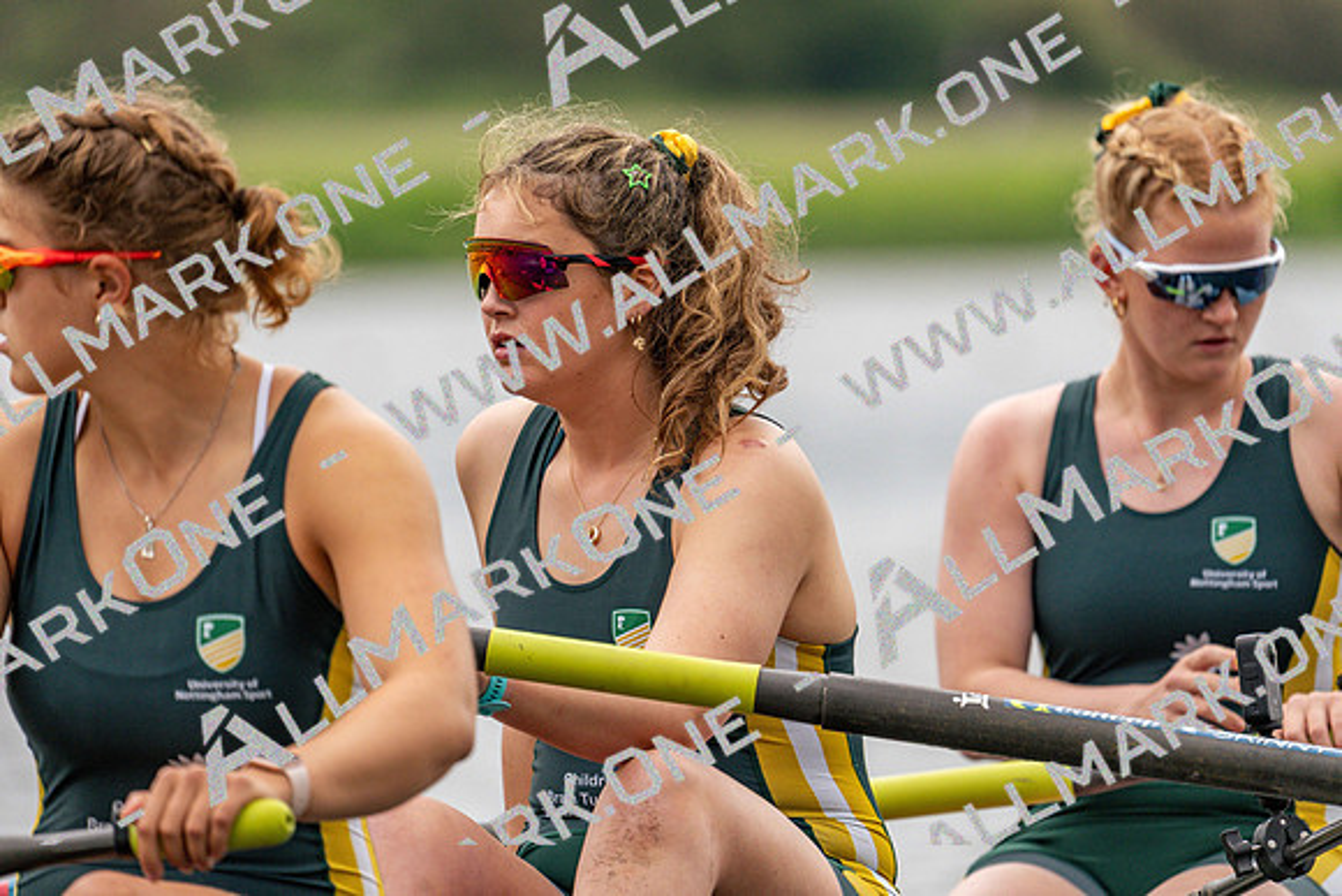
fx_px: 19947
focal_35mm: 535
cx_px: 671
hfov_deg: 3.9
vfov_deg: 2.6
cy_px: 448
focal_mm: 535
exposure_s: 1/1250
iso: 640
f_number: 6.3
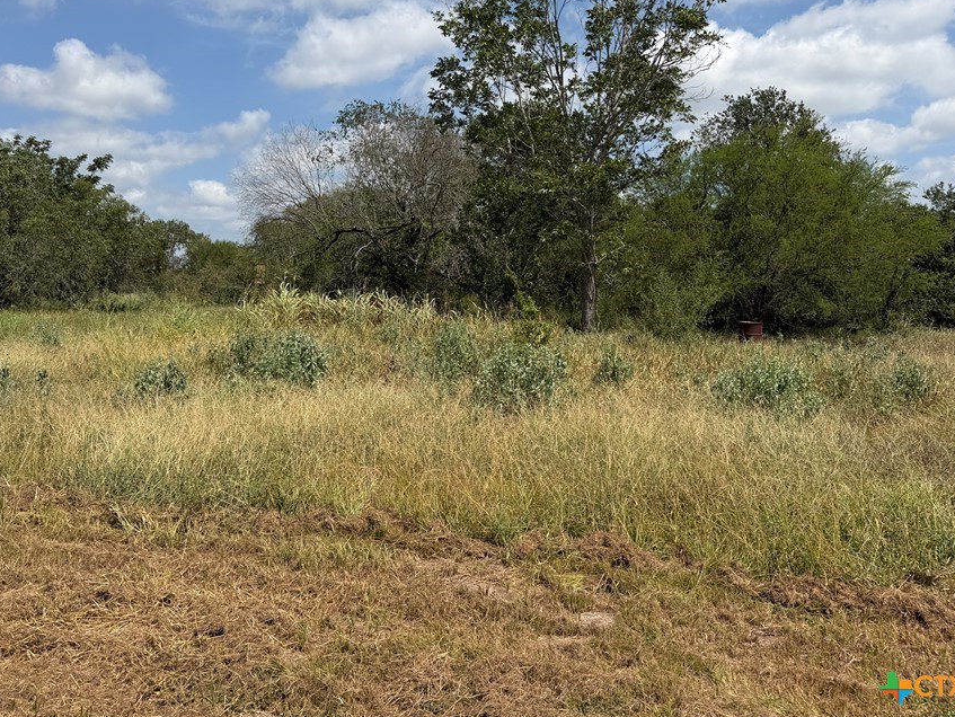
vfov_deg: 48.0
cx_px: 466
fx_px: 800
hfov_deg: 61.6
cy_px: 294
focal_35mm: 29
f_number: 1.78
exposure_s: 1/6711
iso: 80
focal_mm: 6.76
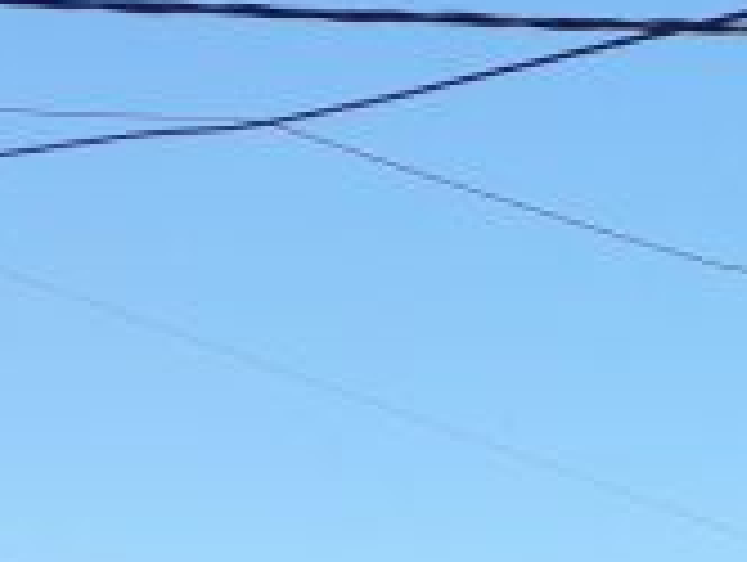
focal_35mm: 130
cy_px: 1218
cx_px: 1062
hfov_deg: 14.3
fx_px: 2809
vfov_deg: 10.3
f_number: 1.9
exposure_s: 1/1211
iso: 40
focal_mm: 3.6
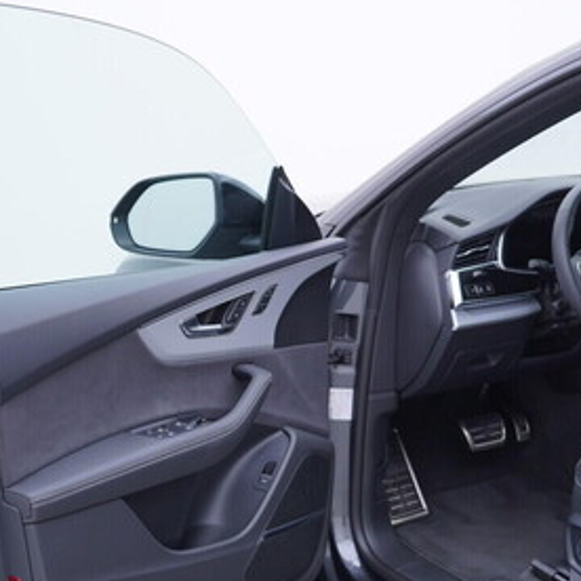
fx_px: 1158
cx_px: 297
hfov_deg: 28.2
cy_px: 359
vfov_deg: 28.1
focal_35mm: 61
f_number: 3.2
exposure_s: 1/50
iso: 125
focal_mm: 24
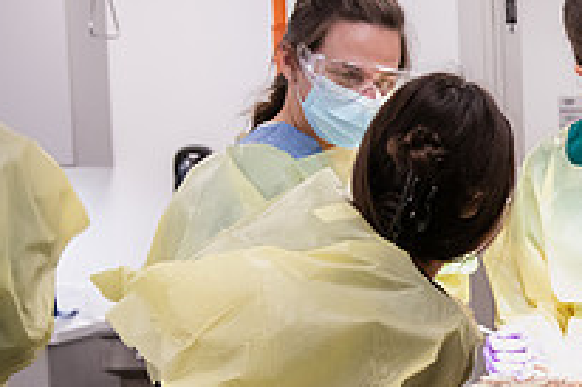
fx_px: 1728
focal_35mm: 107
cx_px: 743
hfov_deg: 17.9
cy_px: 287
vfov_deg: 12.7
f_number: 4
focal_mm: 38
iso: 1250
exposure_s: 1/320
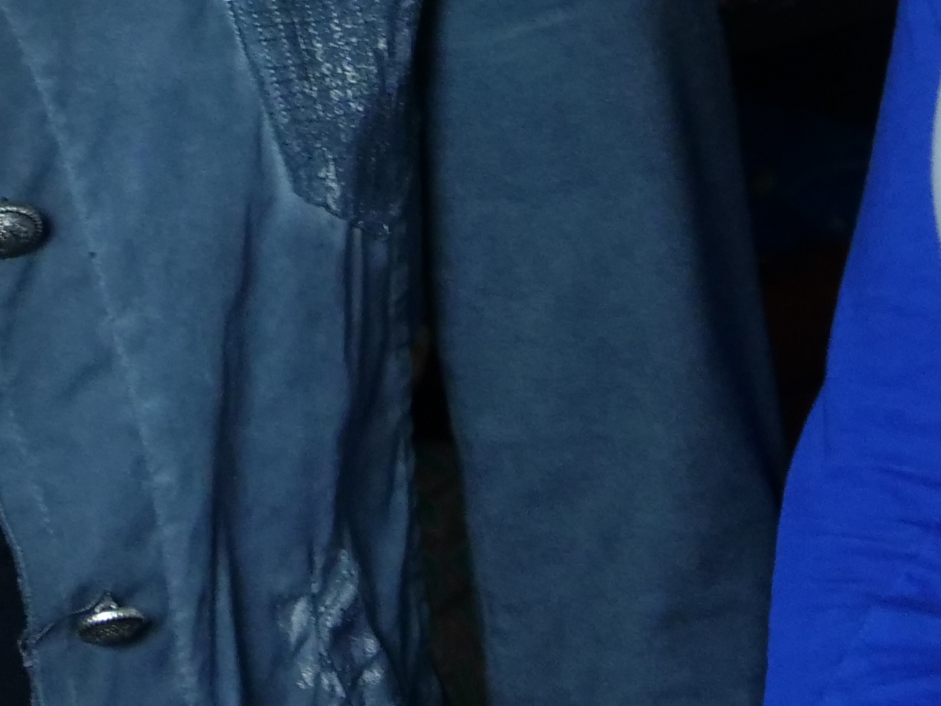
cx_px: 447
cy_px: -618
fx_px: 7394
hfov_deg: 7.3
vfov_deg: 5.4
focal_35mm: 272
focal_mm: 32
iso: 800
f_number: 5
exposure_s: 1/160
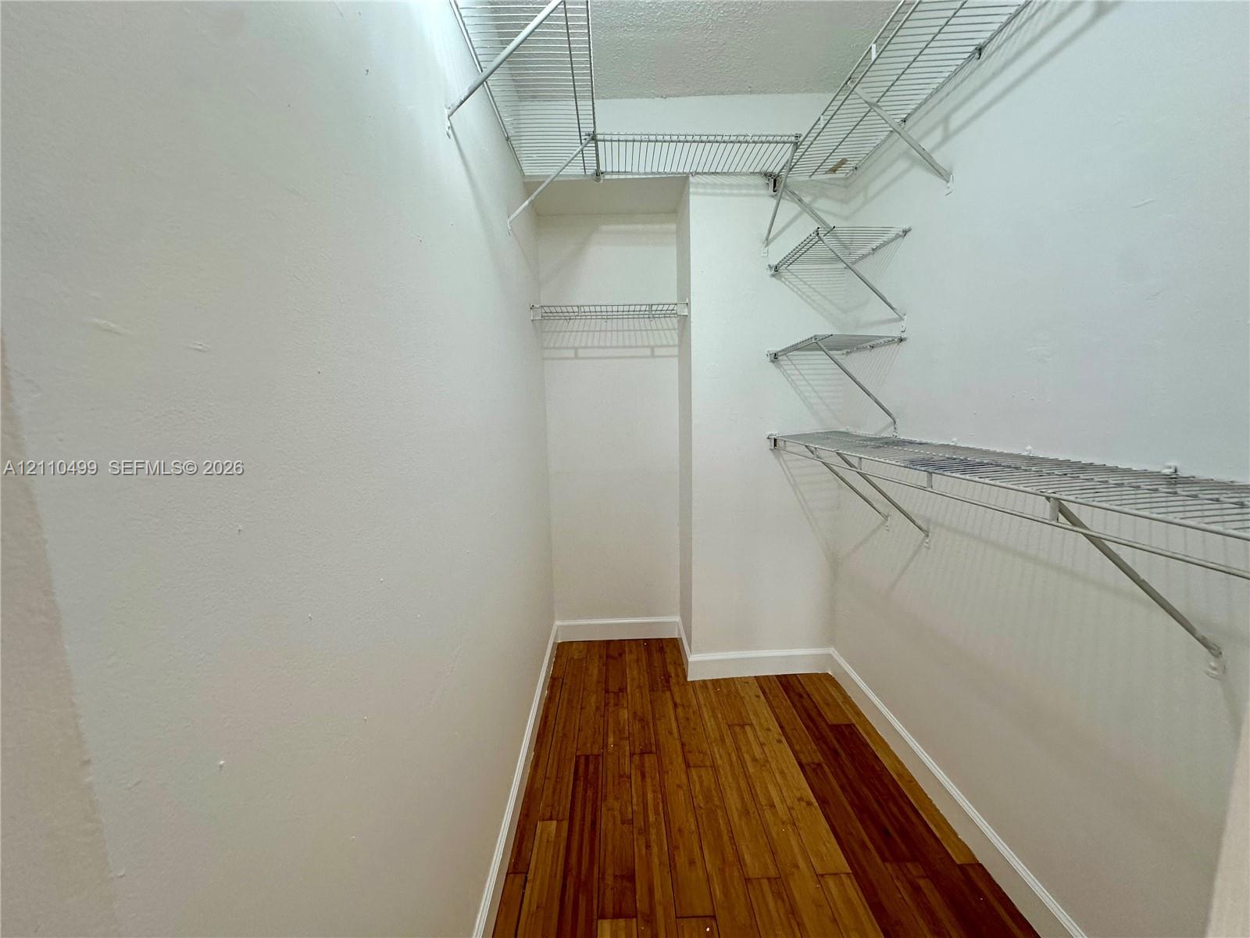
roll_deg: +1.3
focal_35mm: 14
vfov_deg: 85.7
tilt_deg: -7.4
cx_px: 625
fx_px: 506
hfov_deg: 102.1
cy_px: 469
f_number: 2.2
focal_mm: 2.22
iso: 160
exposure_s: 1/120
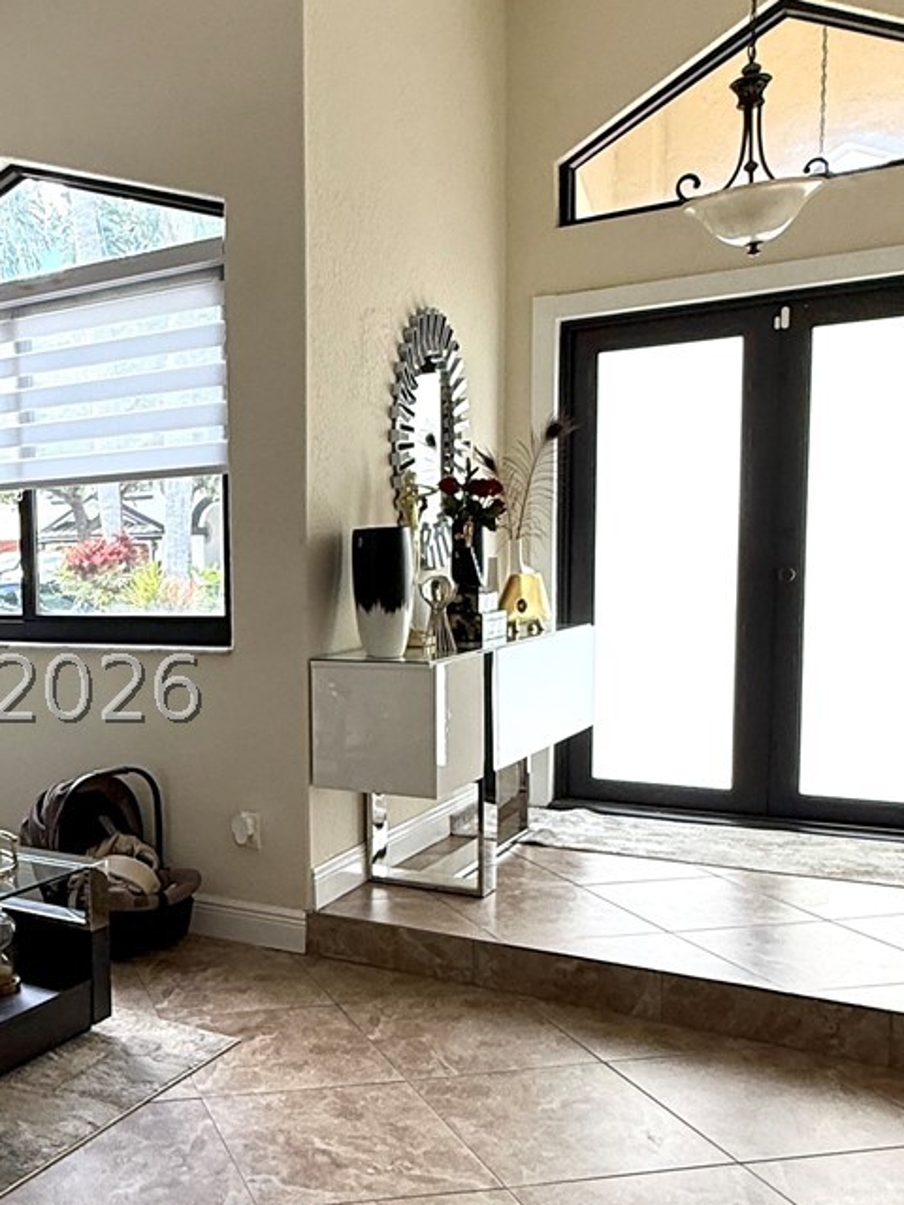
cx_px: 90
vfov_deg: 52.4
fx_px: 1219
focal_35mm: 35
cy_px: 689
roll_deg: +1.9
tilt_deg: -5.9
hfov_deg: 38.0
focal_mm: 2.22
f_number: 2.2
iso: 160
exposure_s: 1/120
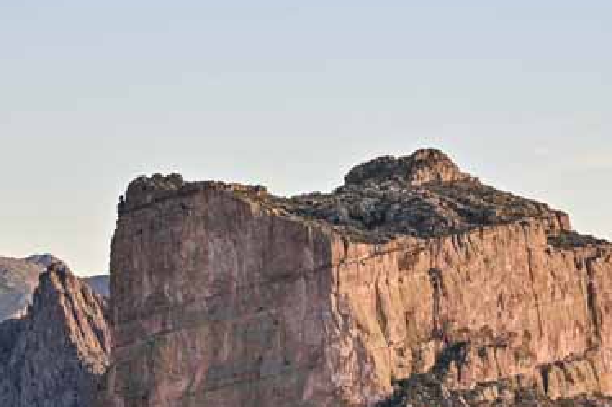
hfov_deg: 8.0
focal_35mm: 257
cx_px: 417
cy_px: 286
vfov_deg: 5.3
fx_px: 4367
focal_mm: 120
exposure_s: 1/320
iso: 100
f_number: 4.5
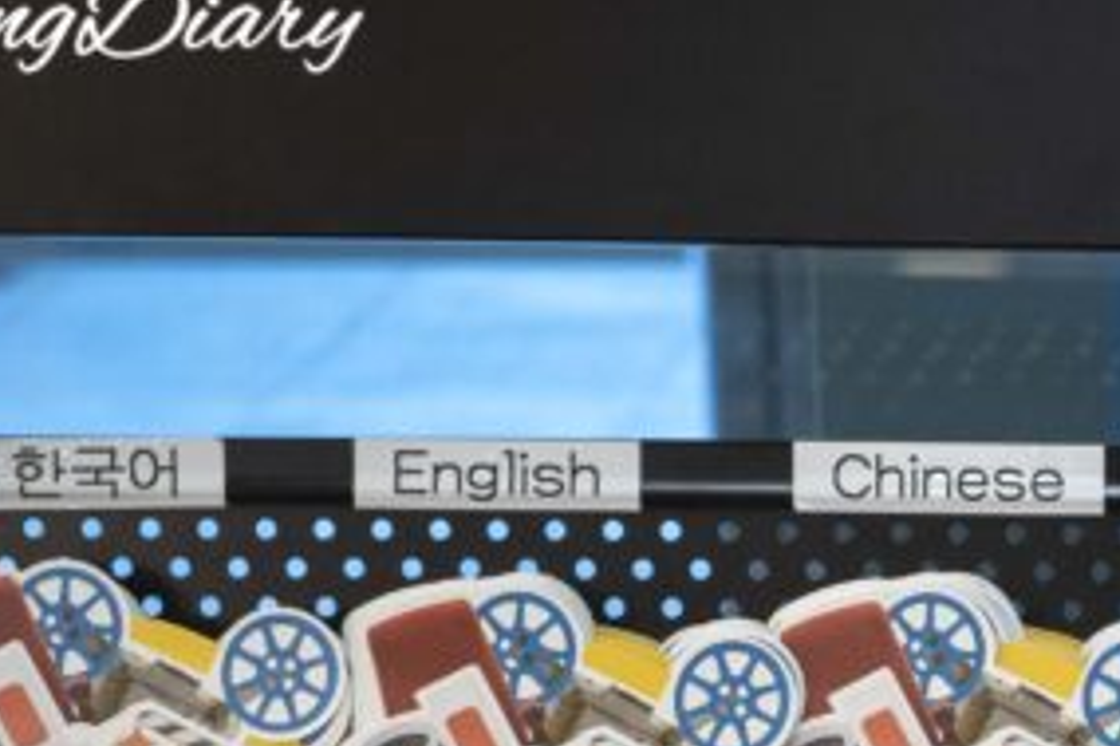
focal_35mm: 166
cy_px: 1233
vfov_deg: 8.0
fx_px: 5161
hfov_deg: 11.8
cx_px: 1727
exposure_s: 1/160
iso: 2000
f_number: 5.6
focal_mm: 46
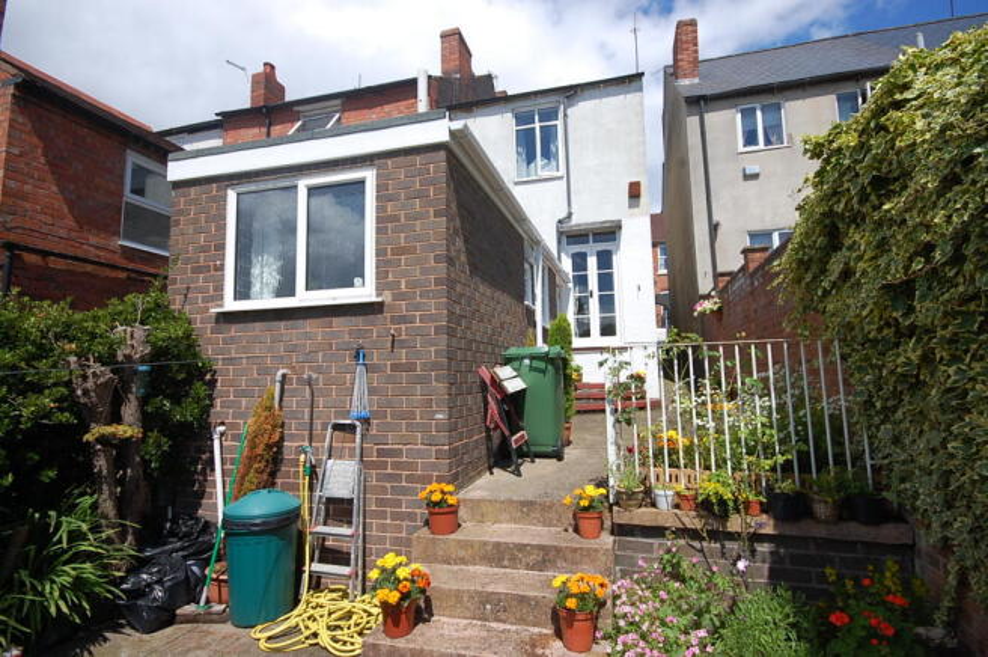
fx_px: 493
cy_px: 328
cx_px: 494
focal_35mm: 18
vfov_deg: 67.3
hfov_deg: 90.1
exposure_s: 1/320
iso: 200
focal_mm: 12
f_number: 9
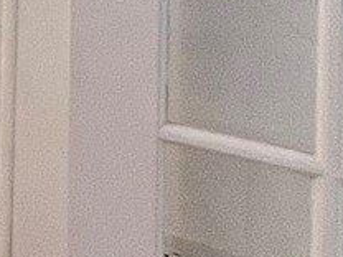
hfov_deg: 10.2
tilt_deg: -2.0
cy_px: -313
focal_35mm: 100
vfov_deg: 12.4
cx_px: -800
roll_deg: +0.9
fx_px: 991
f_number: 1.8
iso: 100
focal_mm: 1.57
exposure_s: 1/120
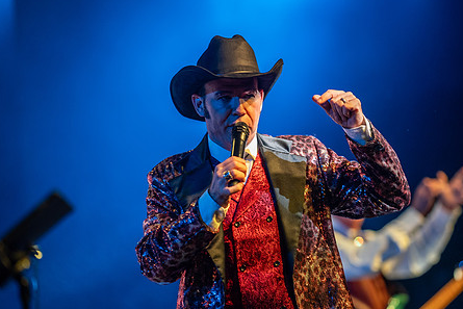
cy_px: 178
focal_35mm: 176
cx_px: 278
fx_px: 2264
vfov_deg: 7.8
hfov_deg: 11.7
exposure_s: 1/200
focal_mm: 135
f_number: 1.8
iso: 500
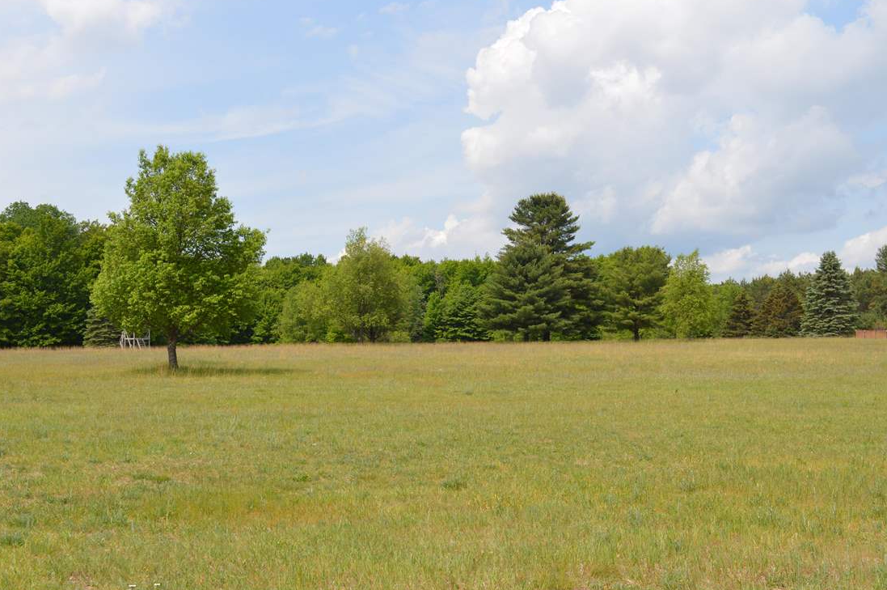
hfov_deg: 46.4
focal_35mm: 42
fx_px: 1034
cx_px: 422
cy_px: 307
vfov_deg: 31.8
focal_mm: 24
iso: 100
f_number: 8
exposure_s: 1/250
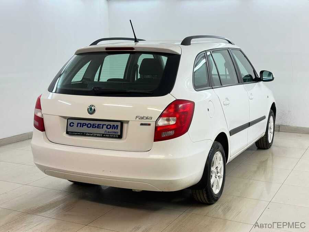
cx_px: 154
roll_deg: +0.1
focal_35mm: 48
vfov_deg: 30.3
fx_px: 428
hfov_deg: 39.7
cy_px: 116
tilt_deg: -8.3
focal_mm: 6.86
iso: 64
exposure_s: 1/118
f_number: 1.78
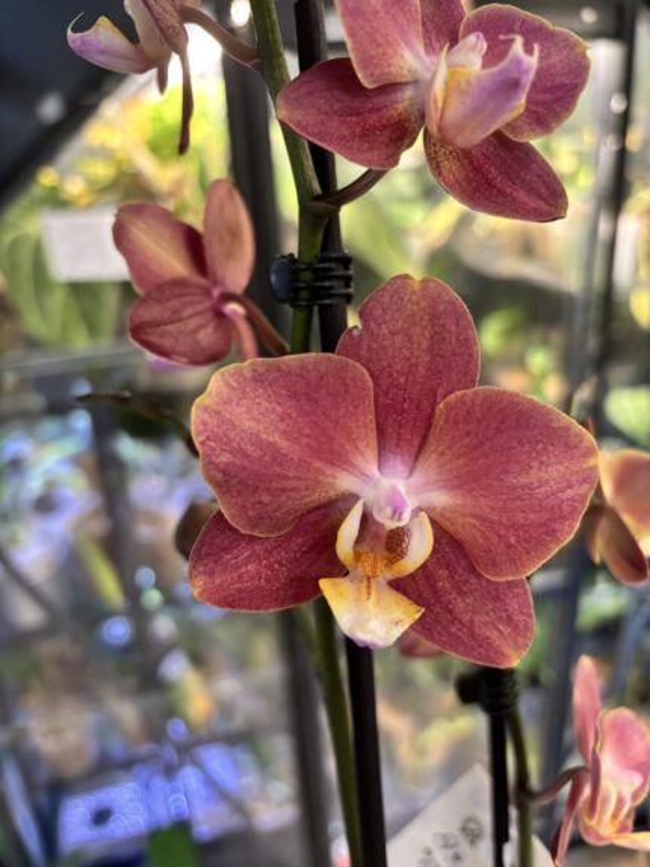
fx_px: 651
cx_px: 325
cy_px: 434
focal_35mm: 26
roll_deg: +2.7
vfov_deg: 67.3
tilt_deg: -22.8
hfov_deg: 53.1
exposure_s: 1/58
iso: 160
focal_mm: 5.96
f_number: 1.6
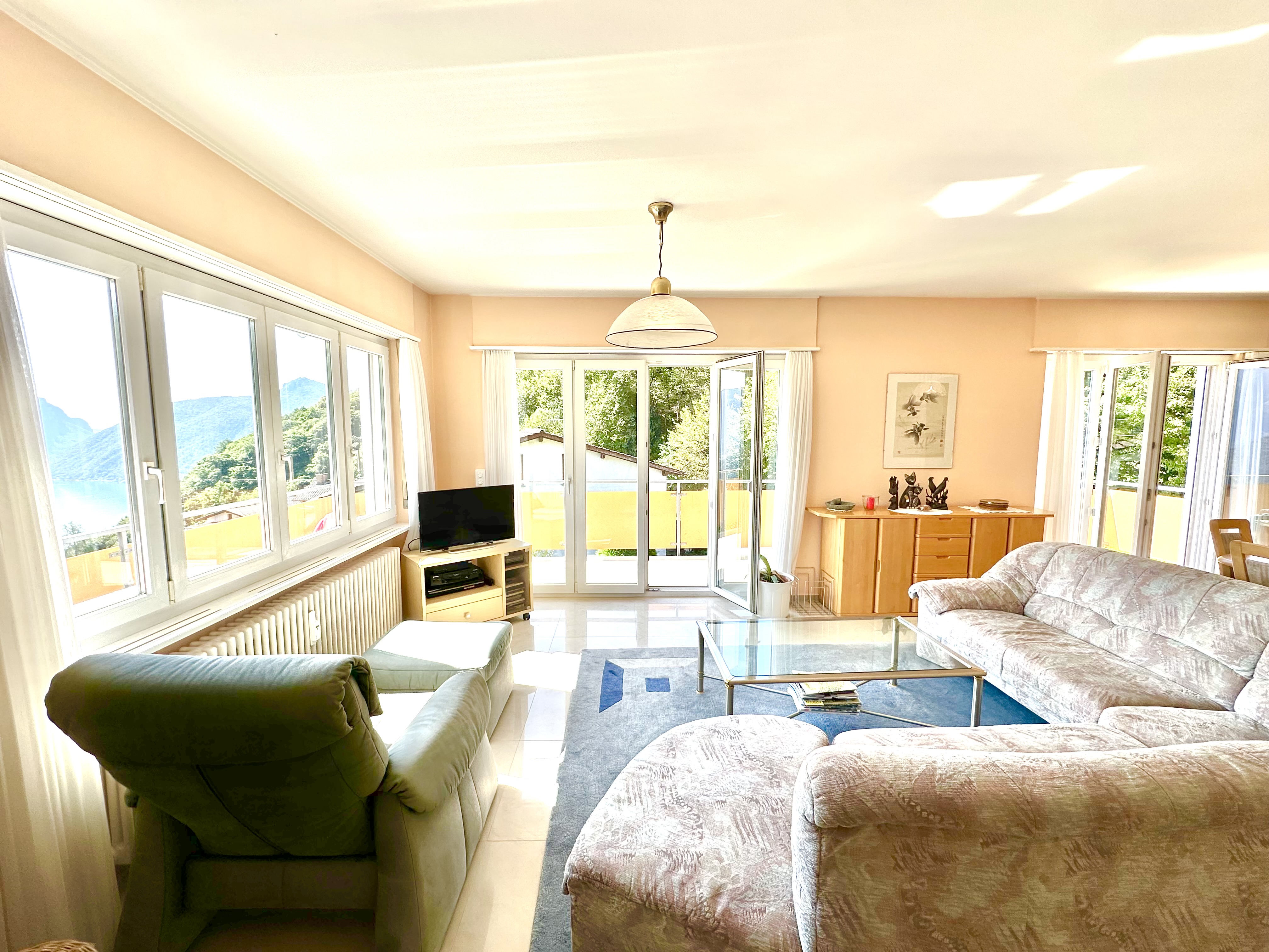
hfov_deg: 102.1
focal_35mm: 14
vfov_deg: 85.7
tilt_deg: -6.2
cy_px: 476
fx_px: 513
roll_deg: +0.9
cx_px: 634
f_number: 2.2
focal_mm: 2.22
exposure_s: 1/380
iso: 40
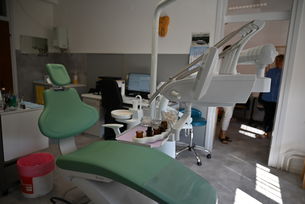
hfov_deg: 73.7
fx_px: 203
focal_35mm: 24
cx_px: 152
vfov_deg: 53.1
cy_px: 102
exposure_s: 1/250
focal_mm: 24
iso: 250
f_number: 4
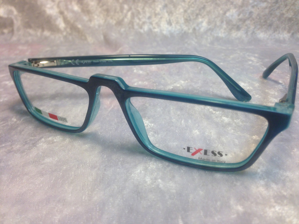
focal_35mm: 33
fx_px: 285
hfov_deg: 55.4
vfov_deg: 42.9
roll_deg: -2.0
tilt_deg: -23.2
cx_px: 150
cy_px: 112
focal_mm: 4.12
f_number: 2.4
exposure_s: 1/100
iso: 64
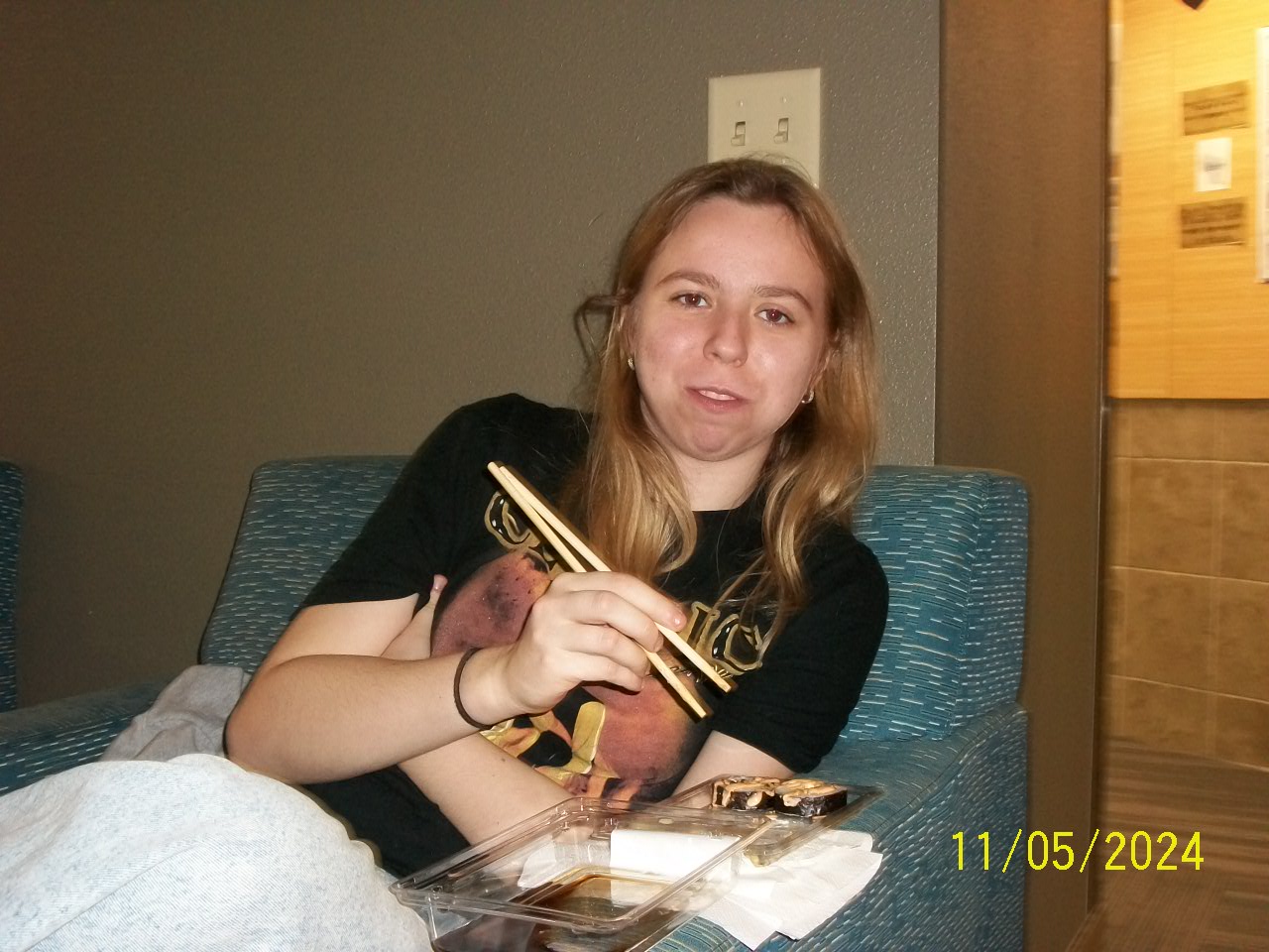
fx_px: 1466
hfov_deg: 46.8
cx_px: 634
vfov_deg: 36.0
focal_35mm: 40
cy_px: 476
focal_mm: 7.1
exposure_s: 1/40
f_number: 3.2
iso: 200
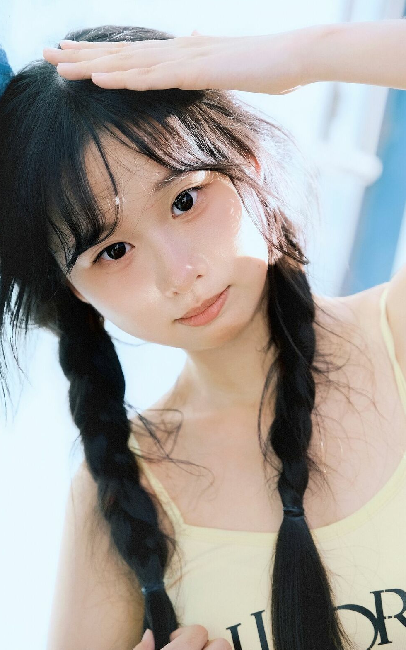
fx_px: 1504
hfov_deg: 15.4
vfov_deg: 24.4
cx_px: 199
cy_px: 325
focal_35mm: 85
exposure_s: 1/500
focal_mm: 55
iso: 320
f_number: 2.8
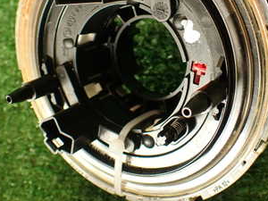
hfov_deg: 32.0
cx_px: 175
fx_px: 465
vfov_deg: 24.2
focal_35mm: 60
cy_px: 60
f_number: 2.3
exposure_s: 1/50
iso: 200
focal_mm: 5.4
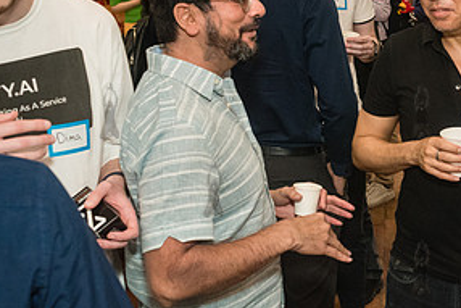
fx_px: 910
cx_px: 421
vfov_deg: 19.2
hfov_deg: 27.4
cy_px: 110
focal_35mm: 71
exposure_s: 1/200
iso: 4000
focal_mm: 35
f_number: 5
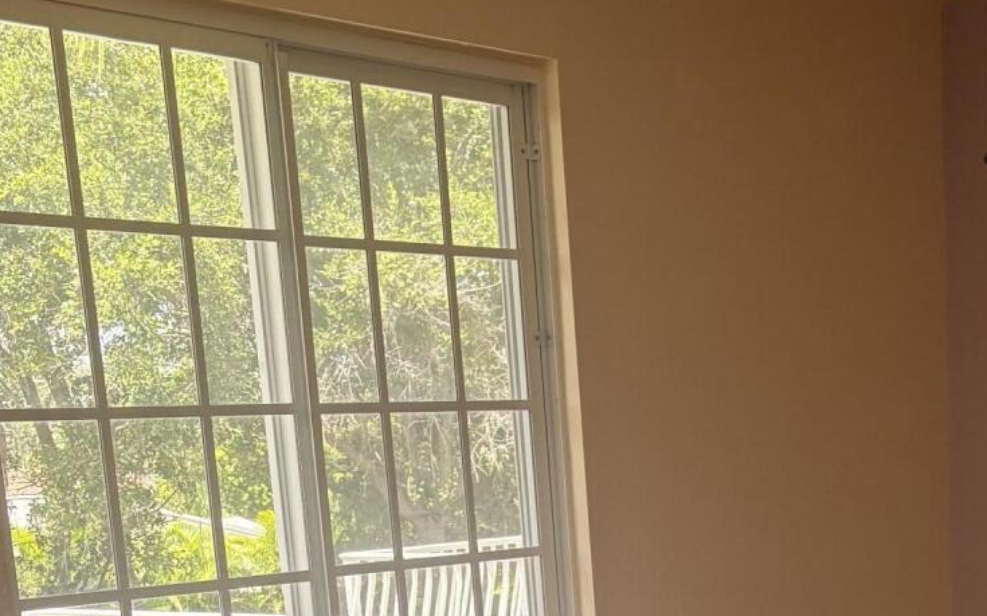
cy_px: 925
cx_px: 787
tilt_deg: -13.2
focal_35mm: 75
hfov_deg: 27.0
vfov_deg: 15.9
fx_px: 2017
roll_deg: +2.1
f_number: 1.6
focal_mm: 5.96
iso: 100
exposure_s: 1/242
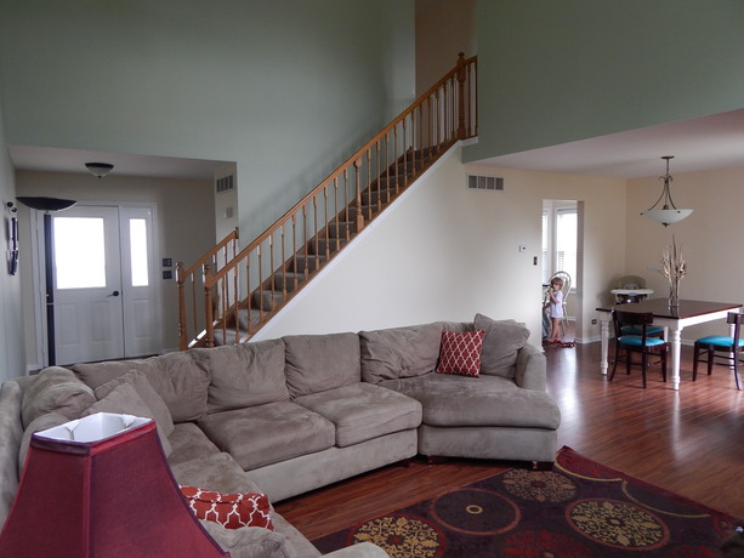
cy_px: 278
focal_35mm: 24
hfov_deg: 71.6
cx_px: 370
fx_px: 516
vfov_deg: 56.8
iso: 200
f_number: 3
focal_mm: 4
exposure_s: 1/30
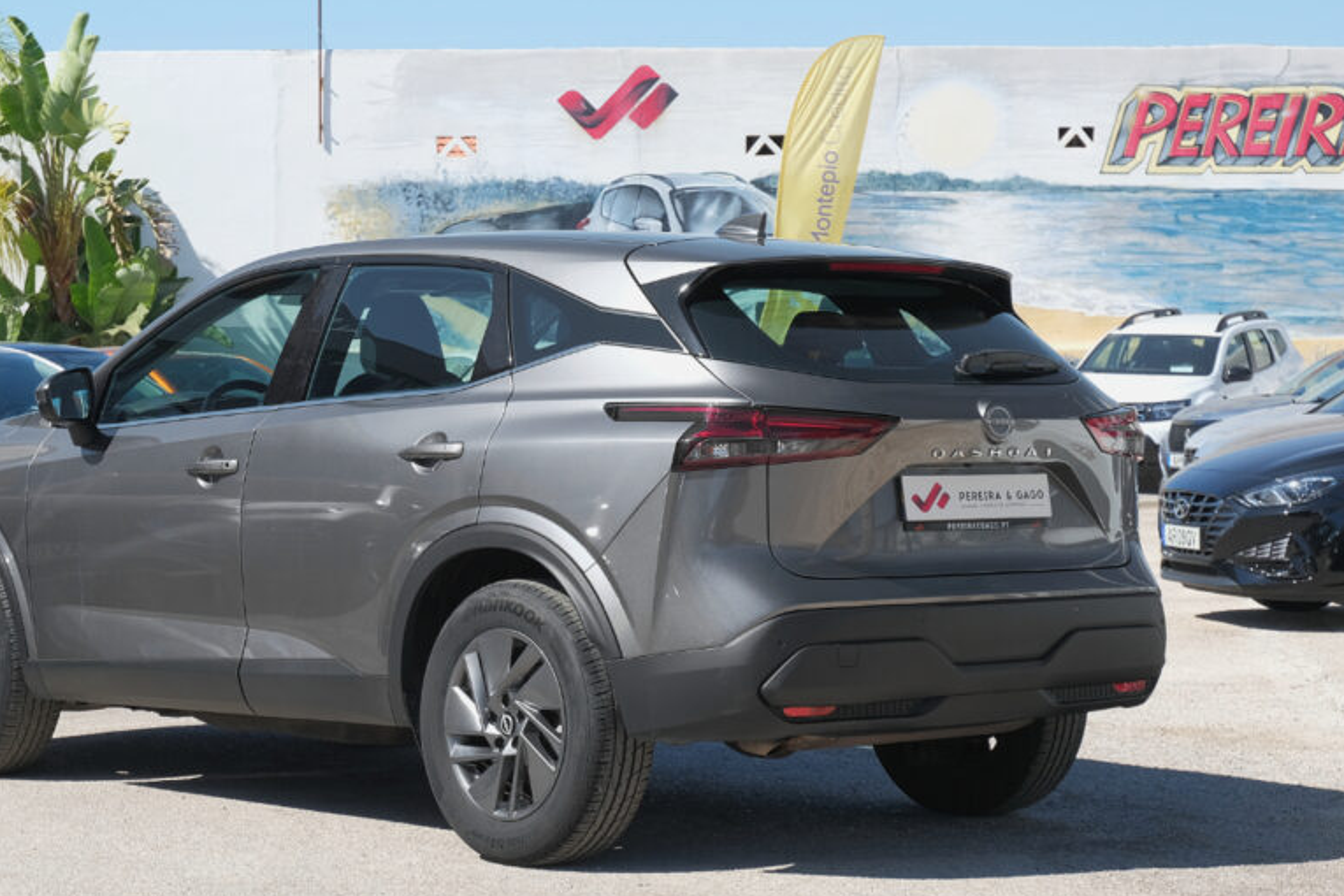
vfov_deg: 15.7
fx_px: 3248
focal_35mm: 87
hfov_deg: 23.3
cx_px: 517
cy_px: 537
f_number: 8
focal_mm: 43.2
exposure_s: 1/200
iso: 160
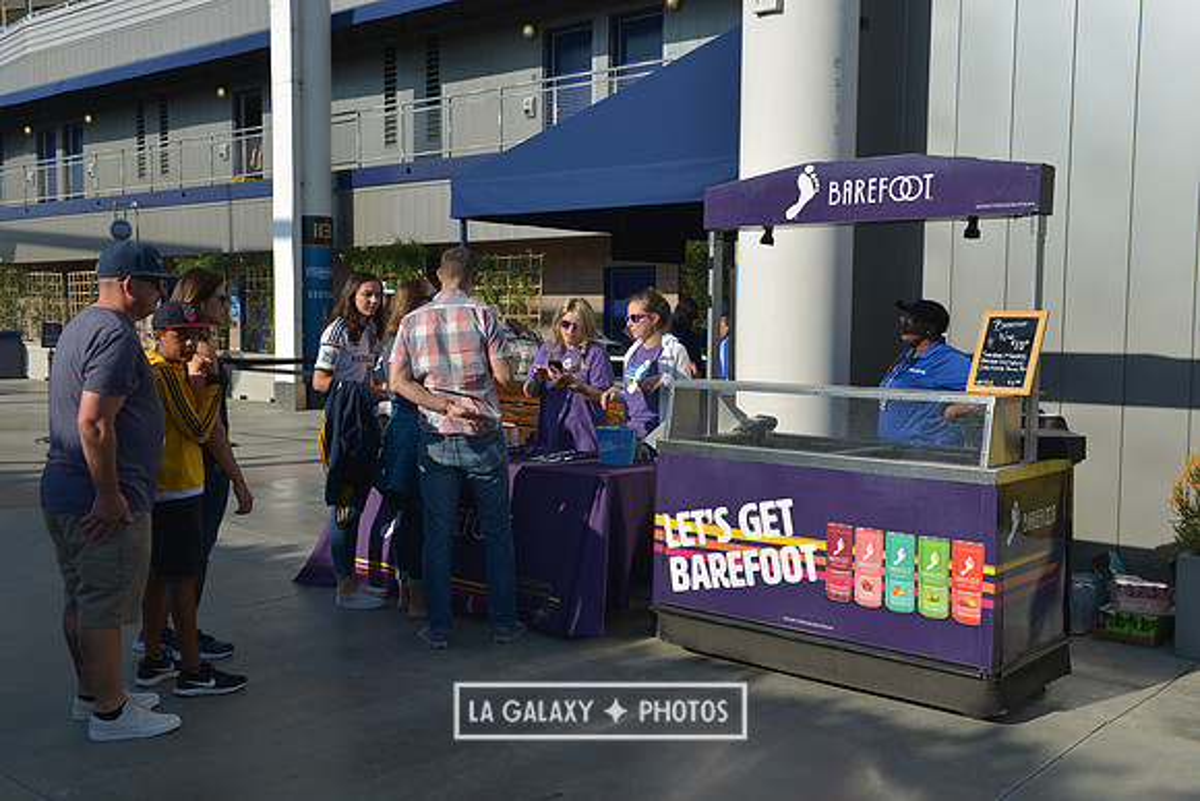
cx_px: 600
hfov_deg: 53.1
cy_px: 400
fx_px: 1200
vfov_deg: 36.9
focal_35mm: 36
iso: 100
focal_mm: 36
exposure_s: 1/400
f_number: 8
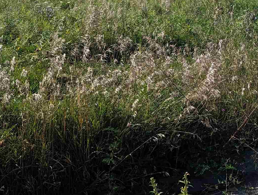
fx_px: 530
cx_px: 308
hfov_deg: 24.8
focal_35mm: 71
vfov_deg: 20.5
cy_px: 39
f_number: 1.85
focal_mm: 6.81
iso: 43
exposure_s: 1/2096
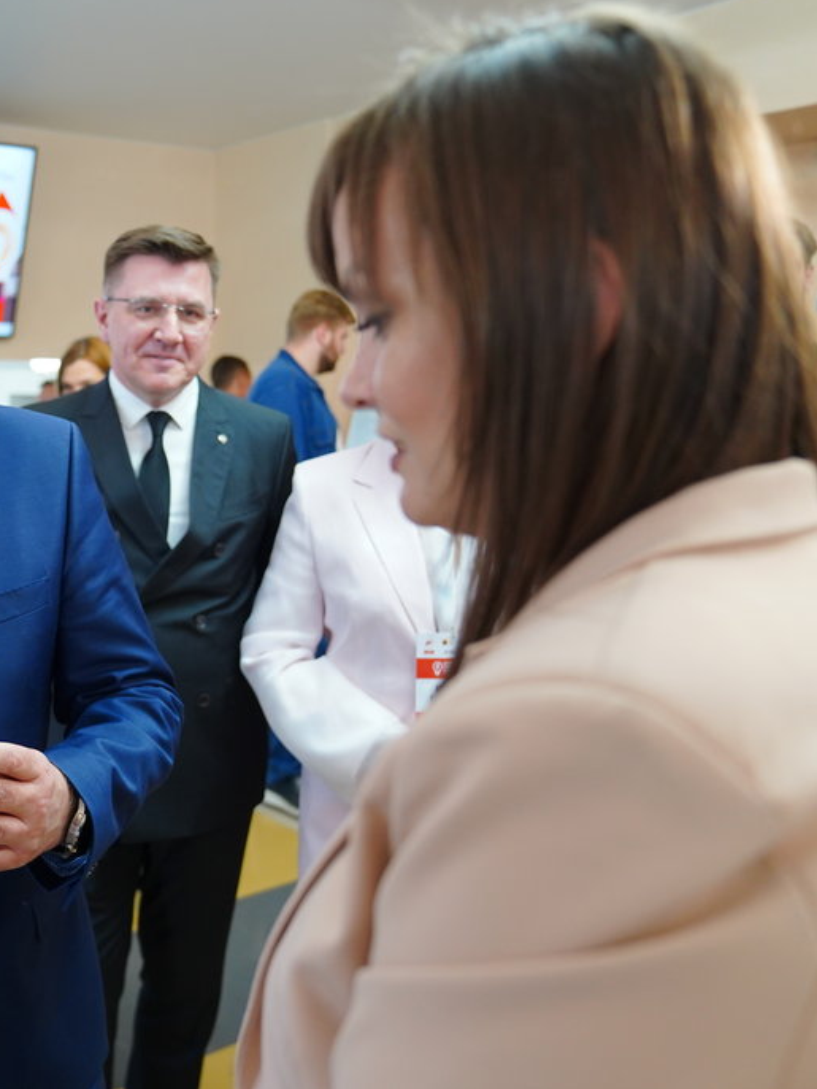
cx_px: 121
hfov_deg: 38.6
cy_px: 541
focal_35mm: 35
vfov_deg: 52.6
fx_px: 1101
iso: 2000
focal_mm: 24
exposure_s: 1/100
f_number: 2.8
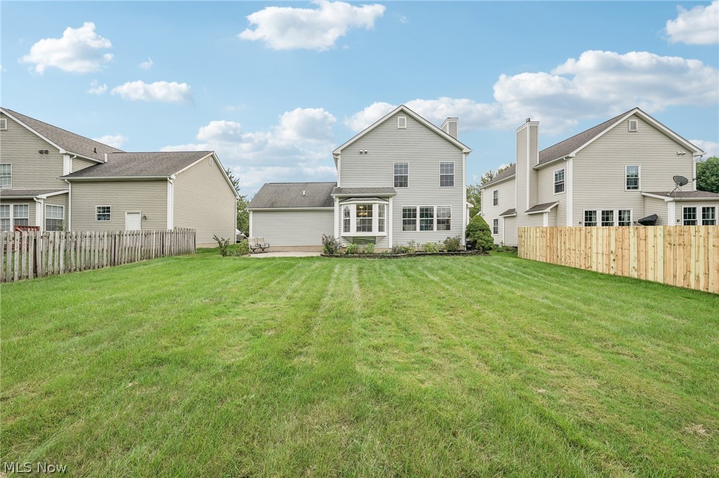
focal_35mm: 12
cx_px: 360
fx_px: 240
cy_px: 239
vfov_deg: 89.9
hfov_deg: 112.6
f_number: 8
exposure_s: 1/125
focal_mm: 12
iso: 100
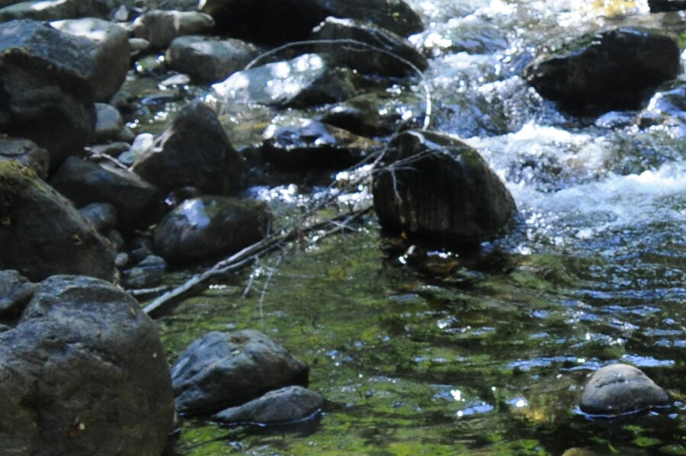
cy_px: 336
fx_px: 1713
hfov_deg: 19.2
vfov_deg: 15.1
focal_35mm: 90
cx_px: 1088
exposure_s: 1/200
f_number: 7.1
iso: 800
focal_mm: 18
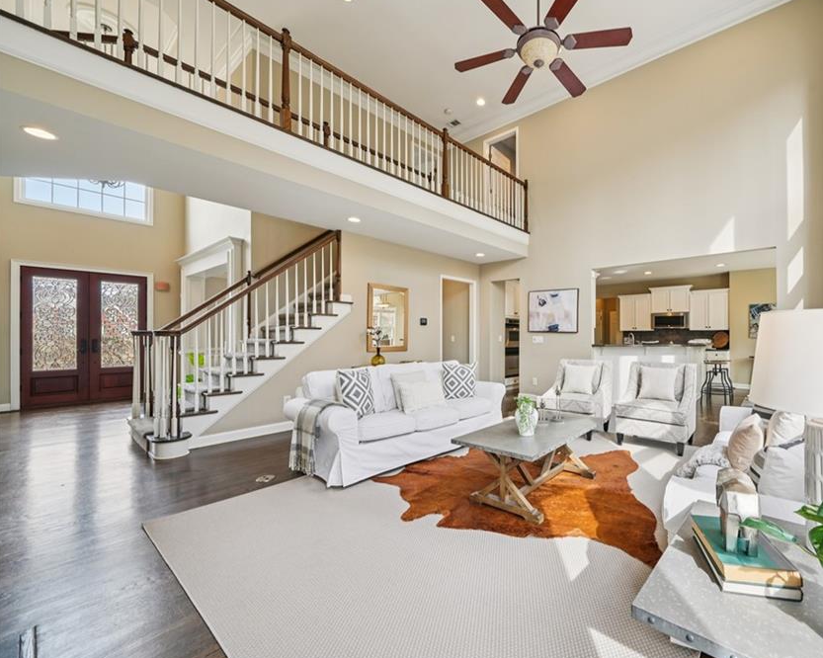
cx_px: 501
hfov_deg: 95.3
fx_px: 365
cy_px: 329
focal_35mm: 15
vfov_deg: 84.0
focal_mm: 13
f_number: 8
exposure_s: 1/25
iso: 400
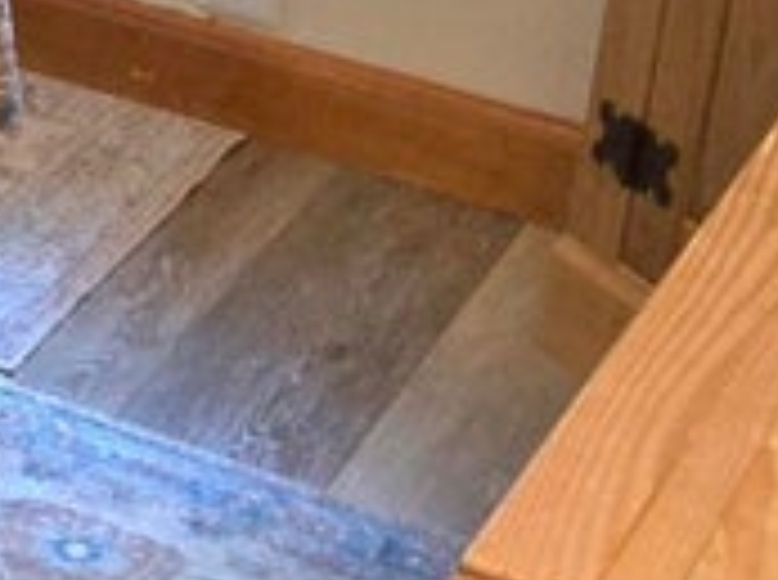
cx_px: -1064
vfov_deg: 7.6
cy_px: -800
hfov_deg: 9.7
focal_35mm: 182
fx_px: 4082
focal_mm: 5.4
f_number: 1.8
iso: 200
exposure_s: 1/120
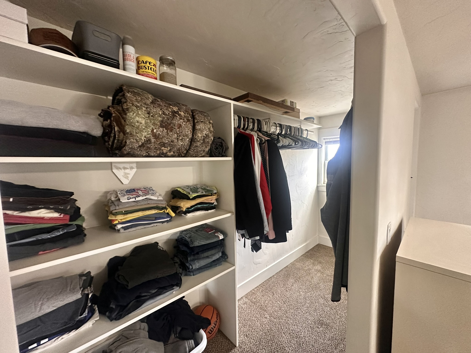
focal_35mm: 14
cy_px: 176
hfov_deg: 102.1
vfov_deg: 85.7
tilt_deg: -2.8
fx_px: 190
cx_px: 236
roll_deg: +0.7
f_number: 2.2
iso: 500
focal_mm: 2.22
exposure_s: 1/60
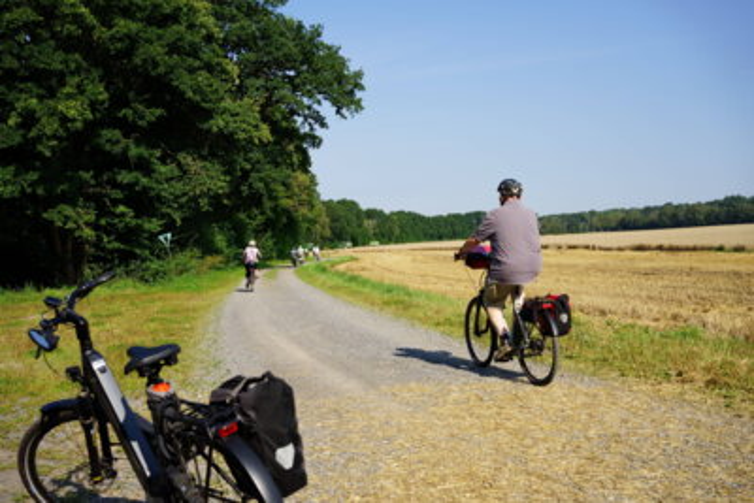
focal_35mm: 35
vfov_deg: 37.9
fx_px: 733
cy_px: 252
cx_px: 377
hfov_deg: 54.4
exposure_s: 1/400
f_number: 6.3
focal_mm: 35
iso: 100
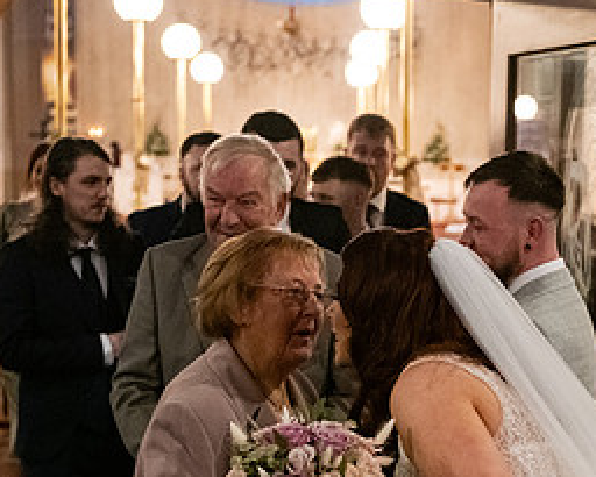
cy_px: 441
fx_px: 1800
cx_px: 468
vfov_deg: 14.9
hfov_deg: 18.6
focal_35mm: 102
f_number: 3.5
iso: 2500
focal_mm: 48
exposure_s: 1/160
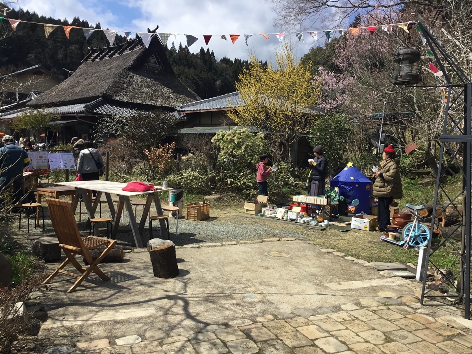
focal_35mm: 31
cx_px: 236
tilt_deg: -5.2
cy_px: 177
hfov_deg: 58.4
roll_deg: -1.3
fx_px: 423
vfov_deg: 45.4
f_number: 2.4
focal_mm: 3.3
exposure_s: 1/1567
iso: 25
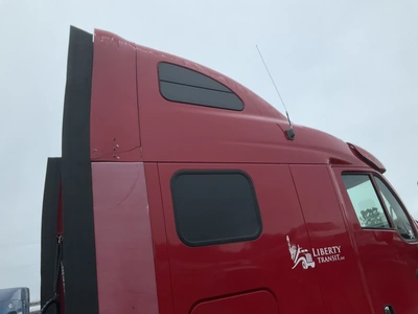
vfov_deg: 48.2
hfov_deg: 61.7
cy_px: 157
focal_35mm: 29
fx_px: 350
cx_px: 209
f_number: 1.8
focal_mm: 3
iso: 100
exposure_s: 1/60
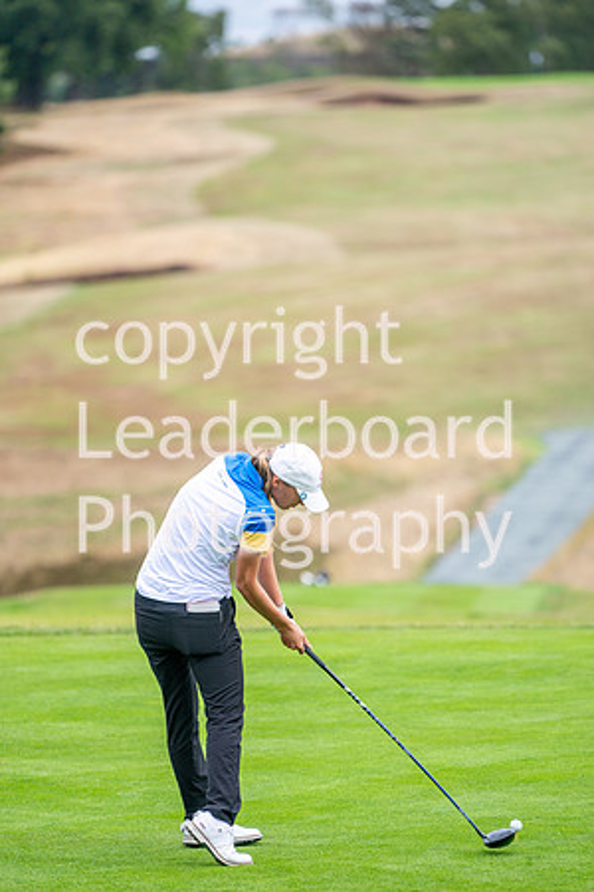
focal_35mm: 300
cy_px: 446
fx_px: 7424
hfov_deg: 4.6
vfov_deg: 6.9
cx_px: 297
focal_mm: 300
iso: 400
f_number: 5
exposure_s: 1/1600
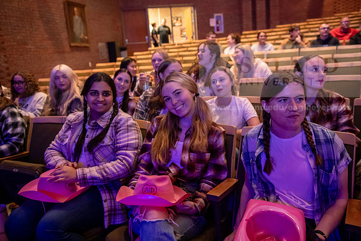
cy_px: 120
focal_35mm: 32
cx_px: 180
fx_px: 321
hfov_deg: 58.7
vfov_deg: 41.1
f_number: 3.2
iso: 5000
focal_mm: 32
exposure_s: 1/125
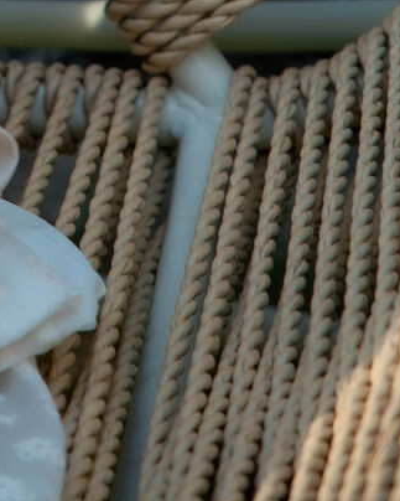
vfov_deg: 6.8
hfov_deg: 5.6
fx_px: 4027
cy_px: -603
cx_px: -331
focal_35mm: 272
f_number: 2.8
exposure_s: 1/200
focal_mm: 65
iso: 100
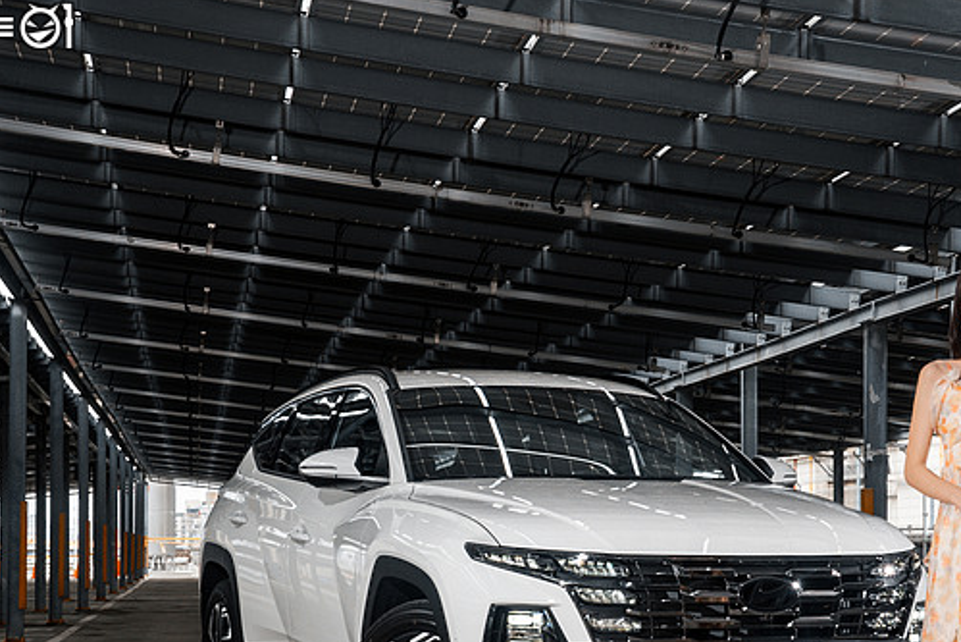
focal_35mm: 75
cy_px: 495
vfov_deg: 18.1
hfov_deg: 27.0
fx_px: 2003
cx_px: 549
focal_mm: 48
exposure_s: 1/50
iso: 400
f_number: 5.6
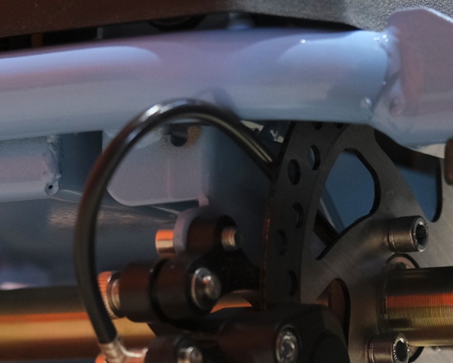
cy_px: 375
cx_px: 338
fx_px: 2145
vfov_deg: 9.6
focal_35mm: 160
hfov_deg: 12.0
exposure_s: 1/80
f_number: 4
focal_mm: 39.3
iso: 2000
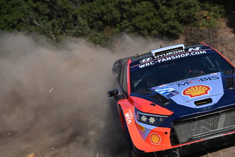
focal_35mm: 89
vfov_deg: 15.4
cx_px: 146
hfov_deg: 22.8
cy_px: 96
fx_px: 581
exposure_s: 1/1000
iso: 64
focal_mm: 70
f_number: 4
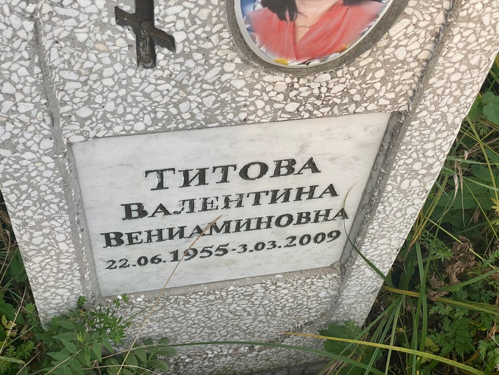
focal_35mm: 52
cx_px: 250
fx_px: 750
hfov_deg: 36.8
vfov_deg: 28.0
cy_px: 188
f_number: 2
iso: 32
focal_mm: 6
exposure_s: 1/122
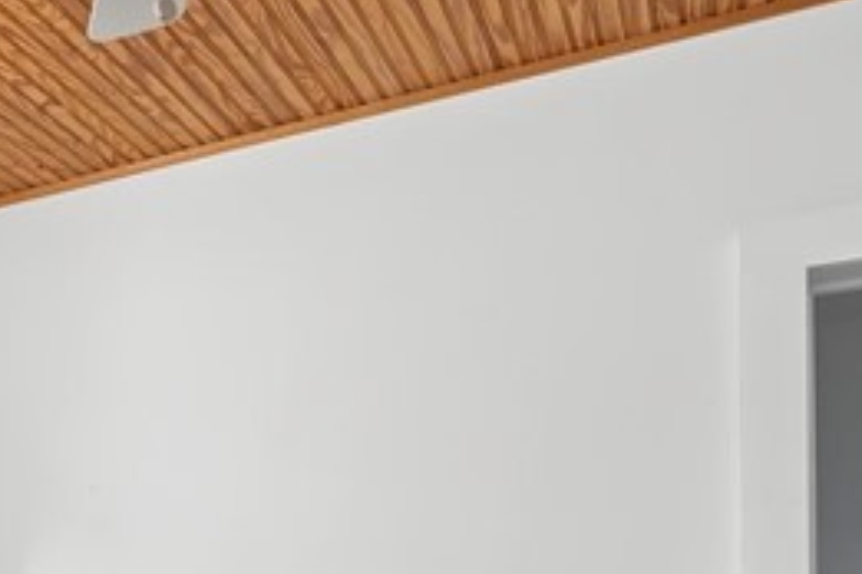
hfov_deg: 32.0
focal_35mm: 50
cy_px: 675
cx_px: -205
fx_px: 1197
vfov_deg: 24.6
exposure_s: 1/25
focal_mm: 12
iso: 160
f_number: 2.8
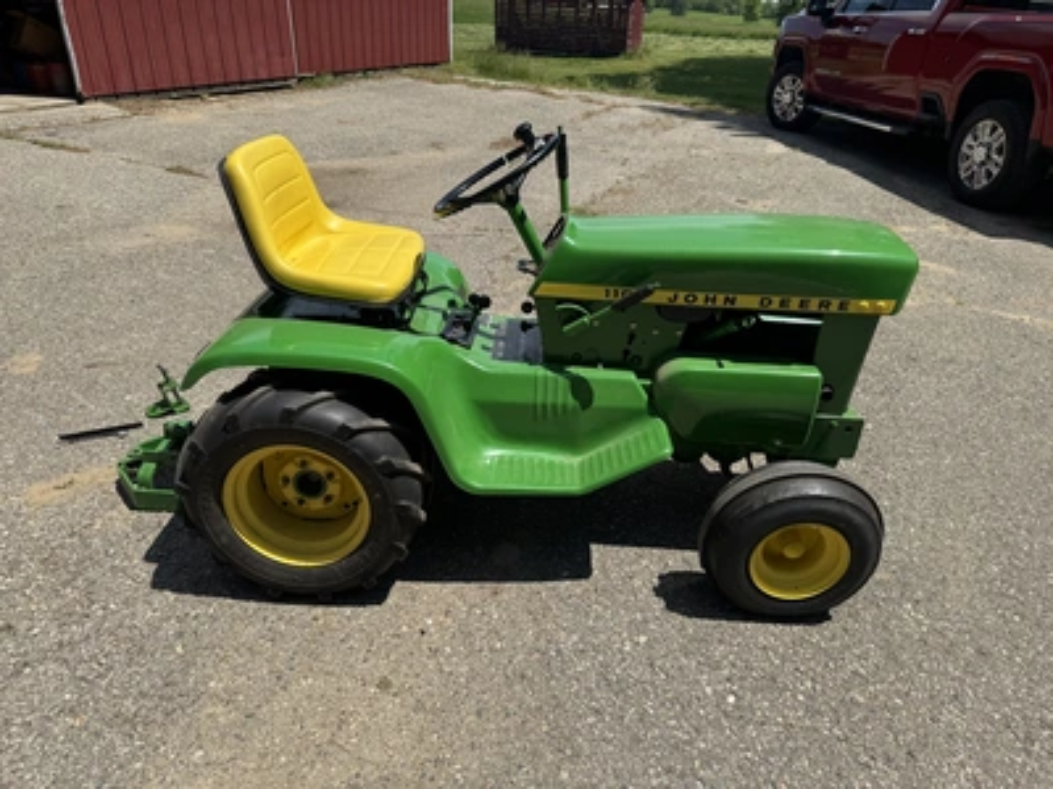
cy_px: 394
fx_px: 730
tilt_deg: -27.3
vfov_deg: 56.8
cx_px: 526
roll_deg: -2.8
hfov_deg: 71.6
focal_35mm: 24
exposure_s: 1/4608
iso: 80
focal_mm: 6.76
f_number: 1.78
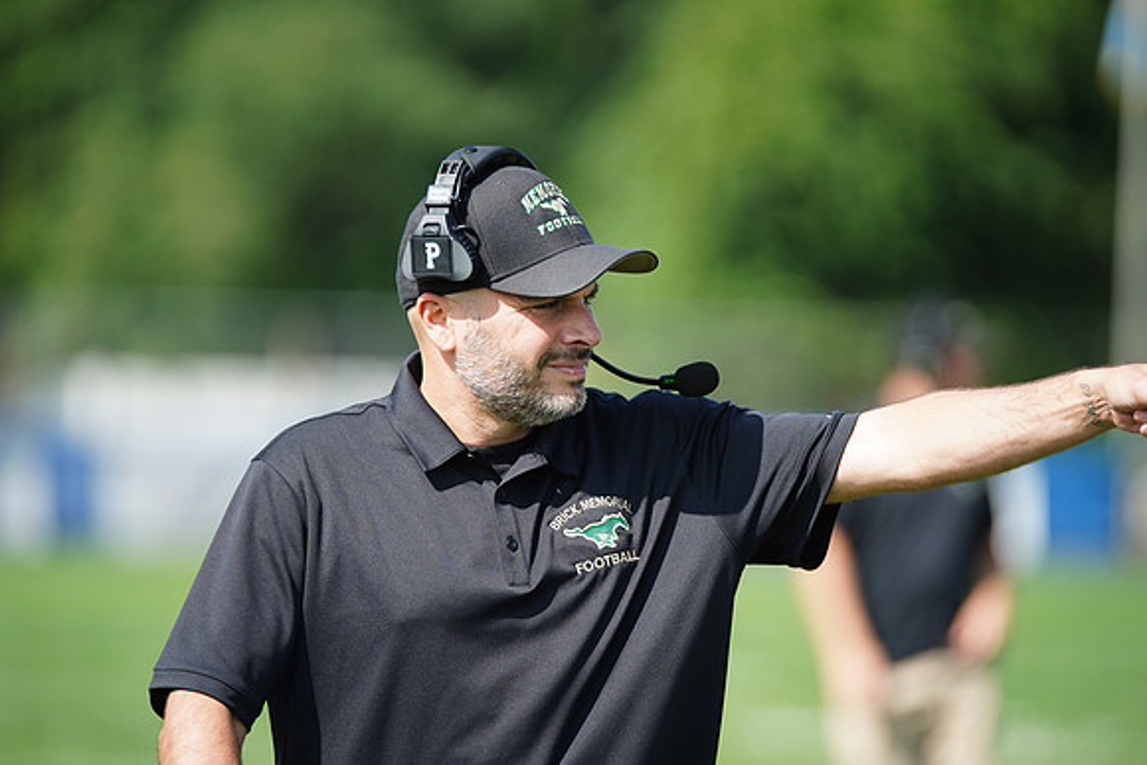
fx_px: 9560
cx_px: 574
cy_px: 382
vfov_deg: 4.6
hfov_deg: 6.9
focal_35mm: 300
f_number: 2.8
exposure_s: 1/2500
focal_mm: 300
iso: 400
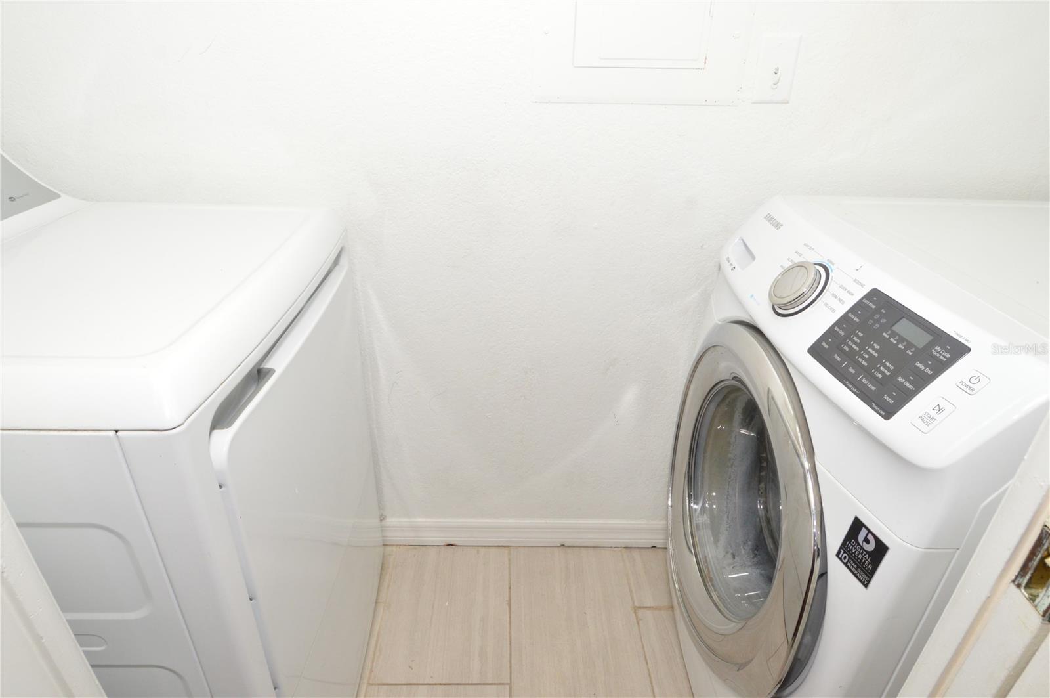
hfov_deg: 90.1
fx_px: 524
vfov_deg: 67.3
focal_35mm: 18
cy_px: 349
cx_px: 525
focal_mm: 12
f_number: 9
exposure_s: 1/60
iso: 800
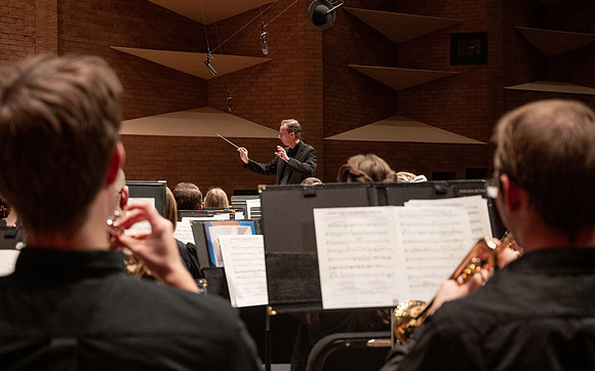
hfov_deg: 41.6
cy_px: 200
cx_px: 277
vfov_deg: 26.7
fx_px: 782
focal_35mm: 48
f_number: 4
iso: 1250
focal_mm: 44
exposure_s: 1/250
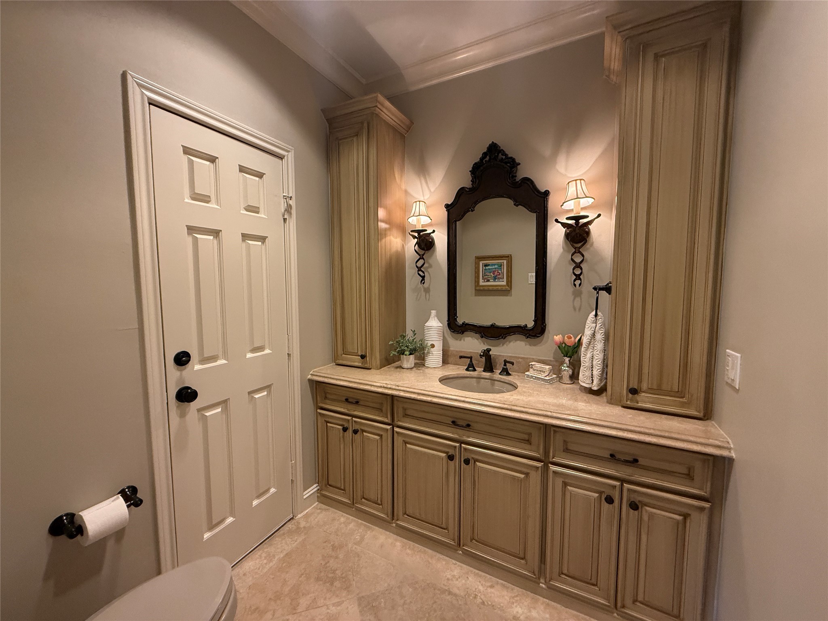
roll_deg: +0.8
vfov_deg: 85.7
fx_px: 335
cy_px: 310
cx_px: 414
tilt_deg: -5.0
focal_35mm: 14
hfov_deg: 102.1
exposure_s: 1/120
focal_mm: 2.22
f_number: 2.2
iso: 400
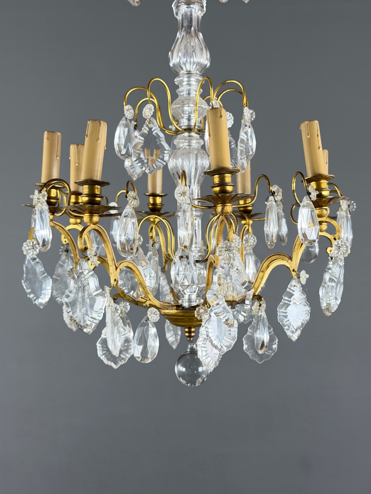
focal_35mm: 48
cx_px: 186
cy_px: 247
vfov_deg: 39.7
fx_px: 686
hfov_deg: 30.3
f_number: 1.78
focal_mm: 6.76
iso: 50
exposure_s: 1/50
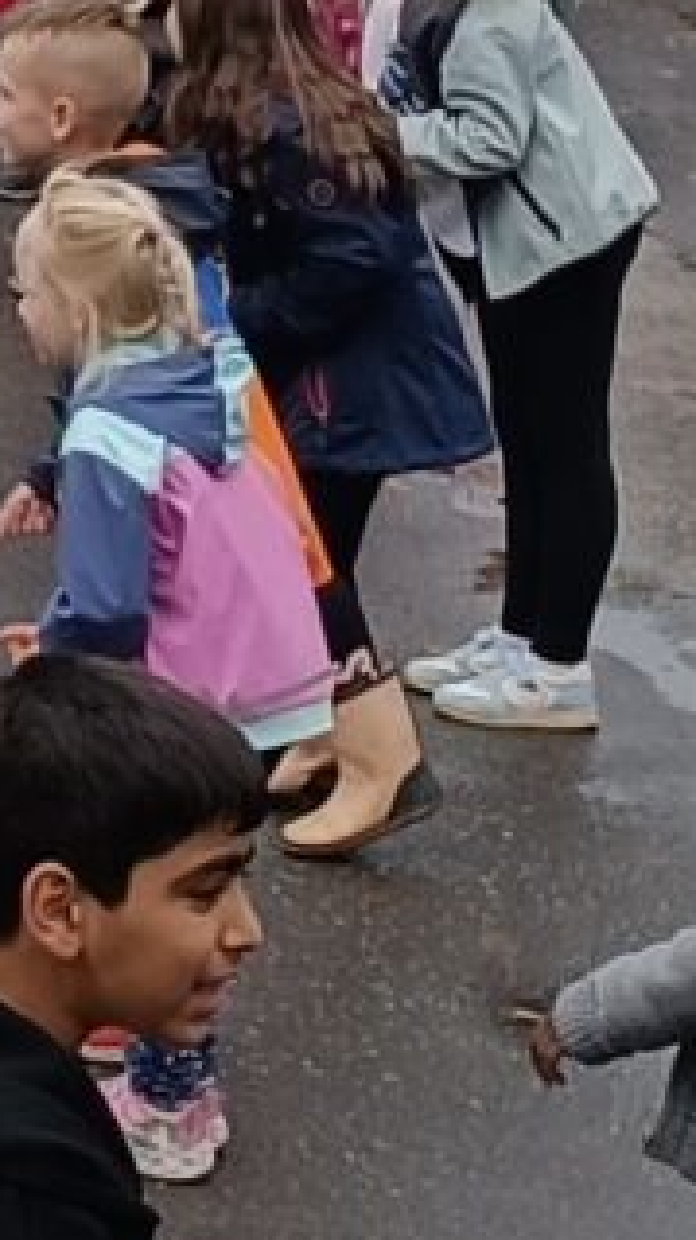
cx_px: -883
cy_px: -1065
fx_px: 6903
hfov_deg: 5.6
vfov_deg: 9.7
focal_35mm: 210
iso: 50
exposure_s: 1/164
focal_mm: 6.14
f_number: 1.65
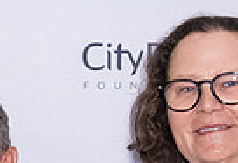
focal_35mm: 261
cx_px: -58
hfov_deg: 7.7
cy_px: 214
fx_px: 1739
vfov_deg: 5.3
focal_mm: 35
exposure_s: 1/320
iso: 4000
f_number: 5
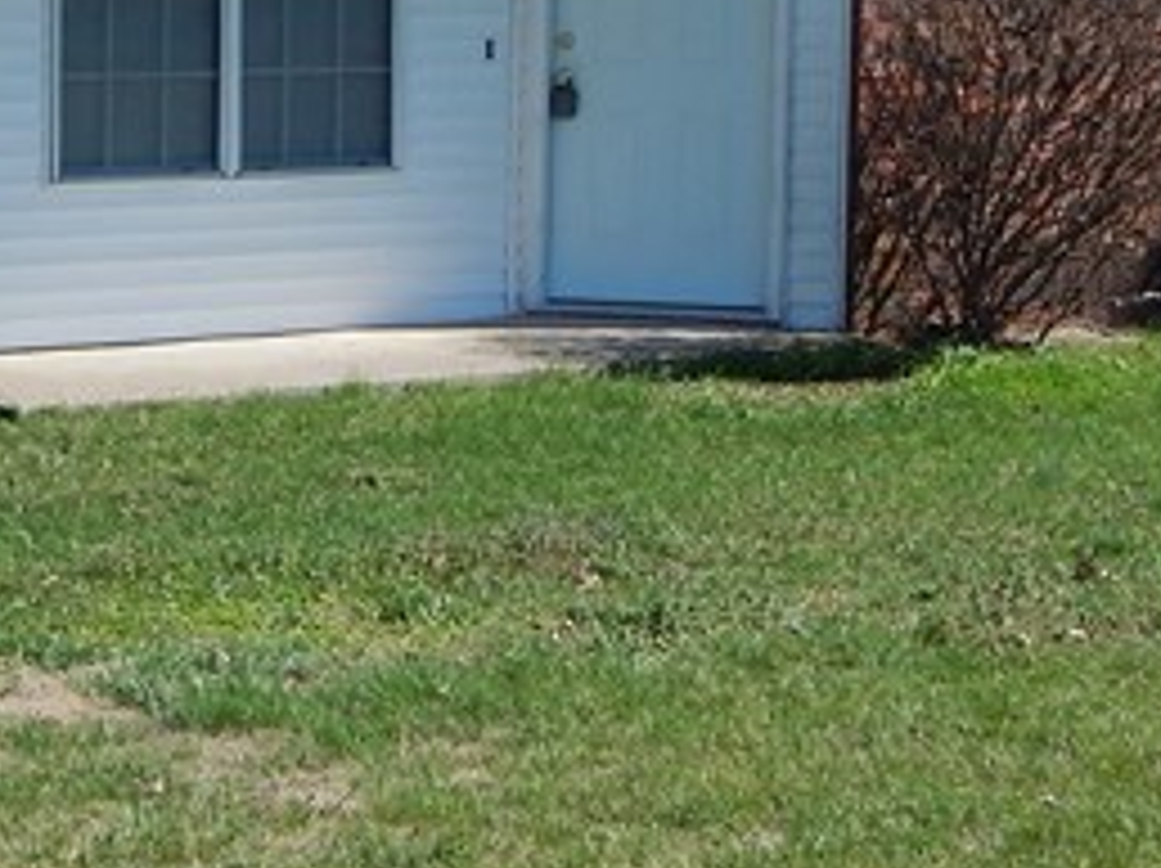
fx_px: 4524
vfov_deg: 10.9
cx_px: 716
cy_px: 130
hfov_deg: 14.6
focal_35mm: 135
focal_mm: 6.1
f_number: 3.3
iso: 125
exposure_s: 1/1250
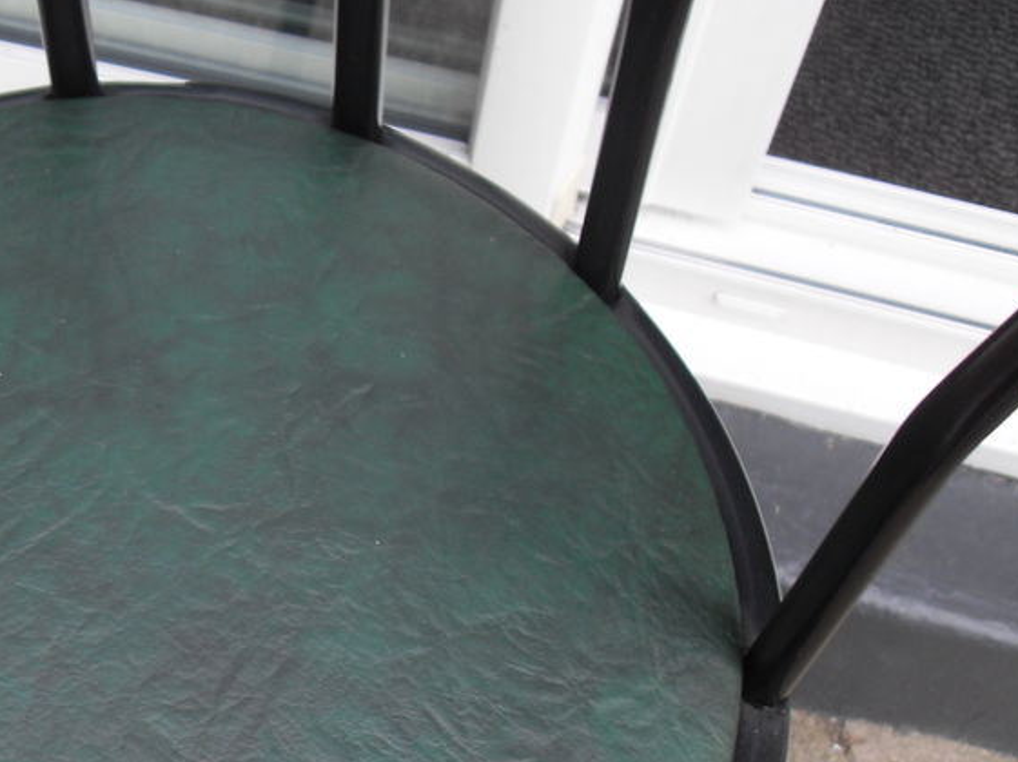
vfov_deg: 22.1
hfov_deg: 28.5
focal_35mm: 66
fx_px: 1940
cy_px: 544
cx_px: 149
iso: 80
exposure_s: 1/90
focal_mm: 6.3
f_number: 2.8
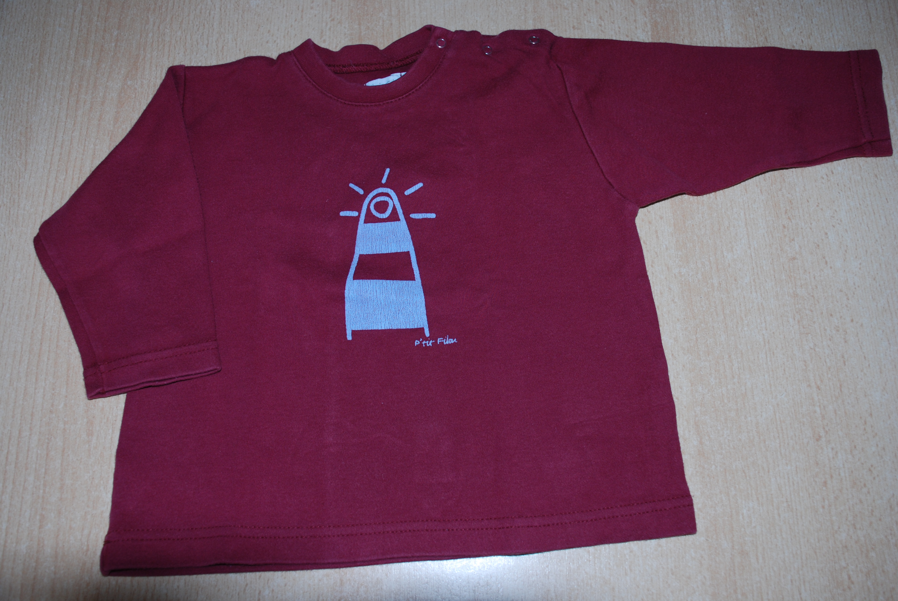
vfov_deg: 40.1
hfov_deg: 57.2
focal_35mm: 33
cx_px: 449
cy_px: 300
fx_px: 824
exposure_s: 1/60
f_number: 3.8
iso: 200
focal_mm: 22
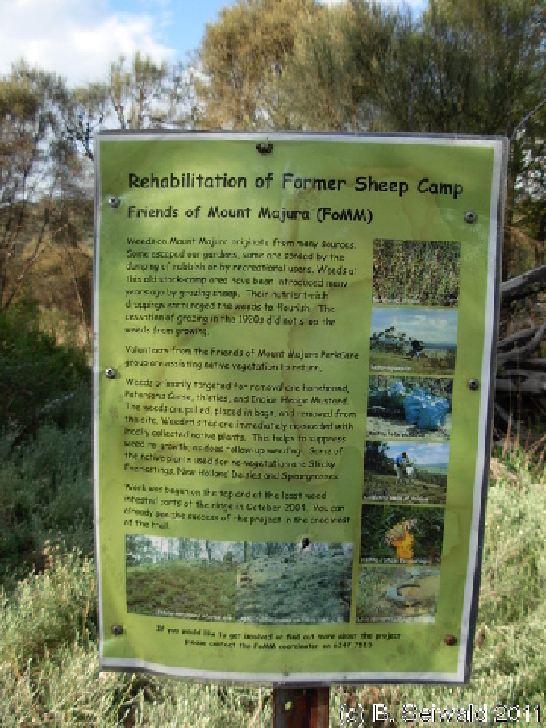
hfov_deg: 37.7
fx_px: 799
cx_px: 273
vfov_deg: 49.0
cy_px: 364
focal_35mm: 38
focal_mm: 6.3
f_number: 2.9
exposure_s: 1/406
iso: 79
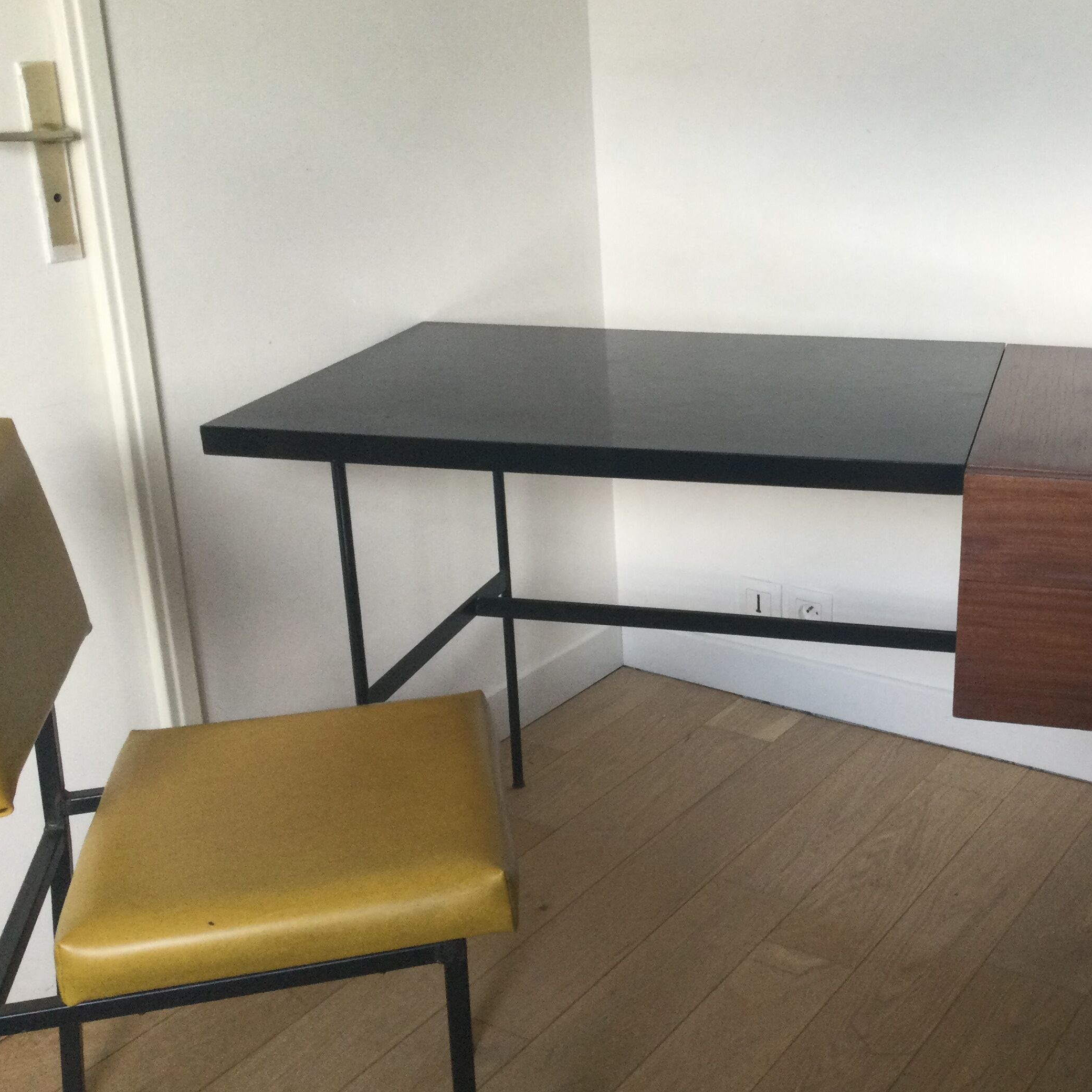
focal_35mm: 43
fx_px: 1535
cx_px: 821
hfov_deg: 38.2
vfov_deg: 39.2
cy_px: 533
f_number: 2.4
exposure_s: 1/33
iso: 80
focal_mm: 3.3
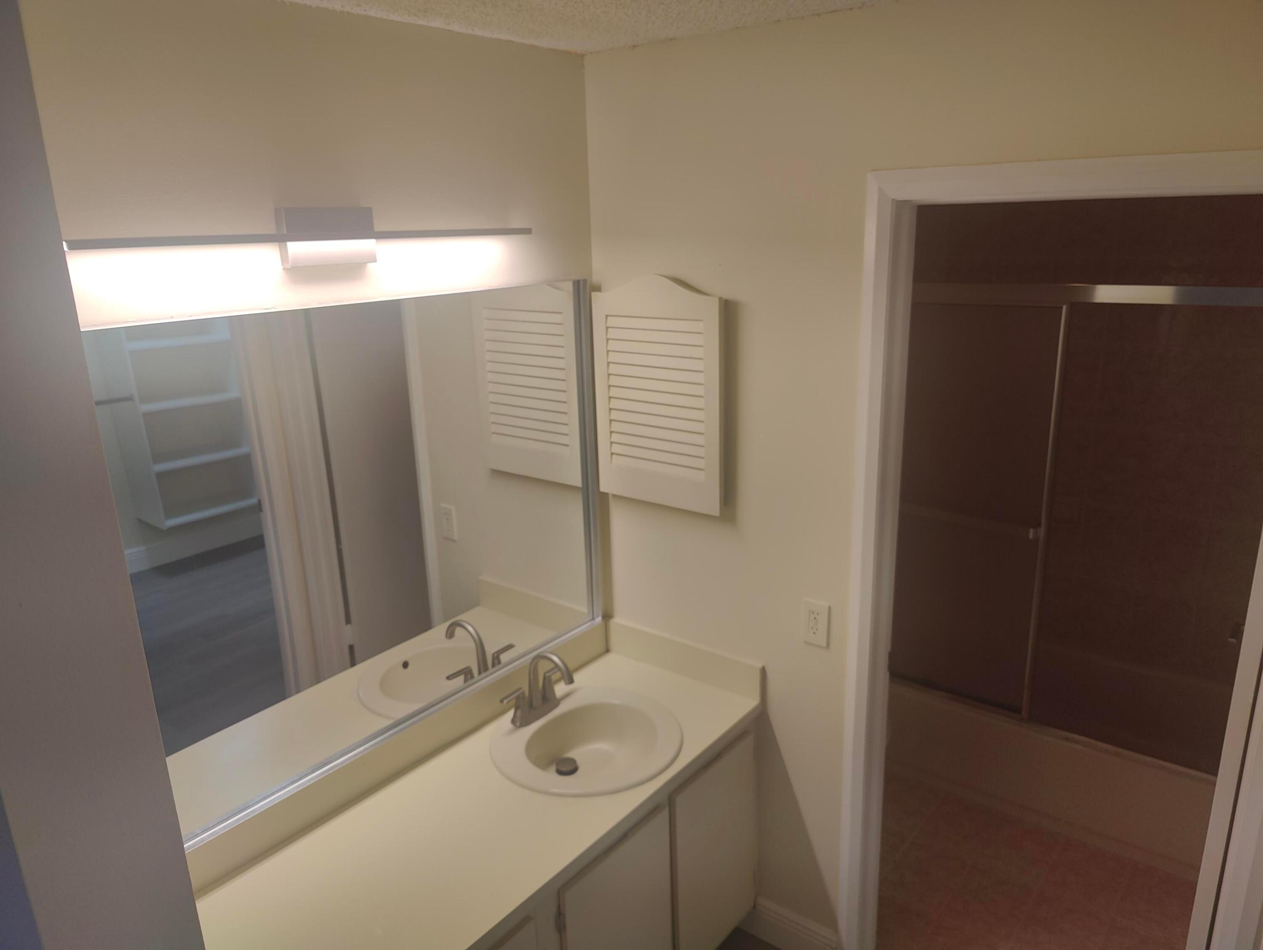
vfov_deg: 59.0
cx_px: 632
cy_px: 475
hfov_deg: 73.9
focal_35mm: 23
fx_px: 840
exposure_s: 1/155
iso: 100
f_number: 1.8
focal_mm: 6.06
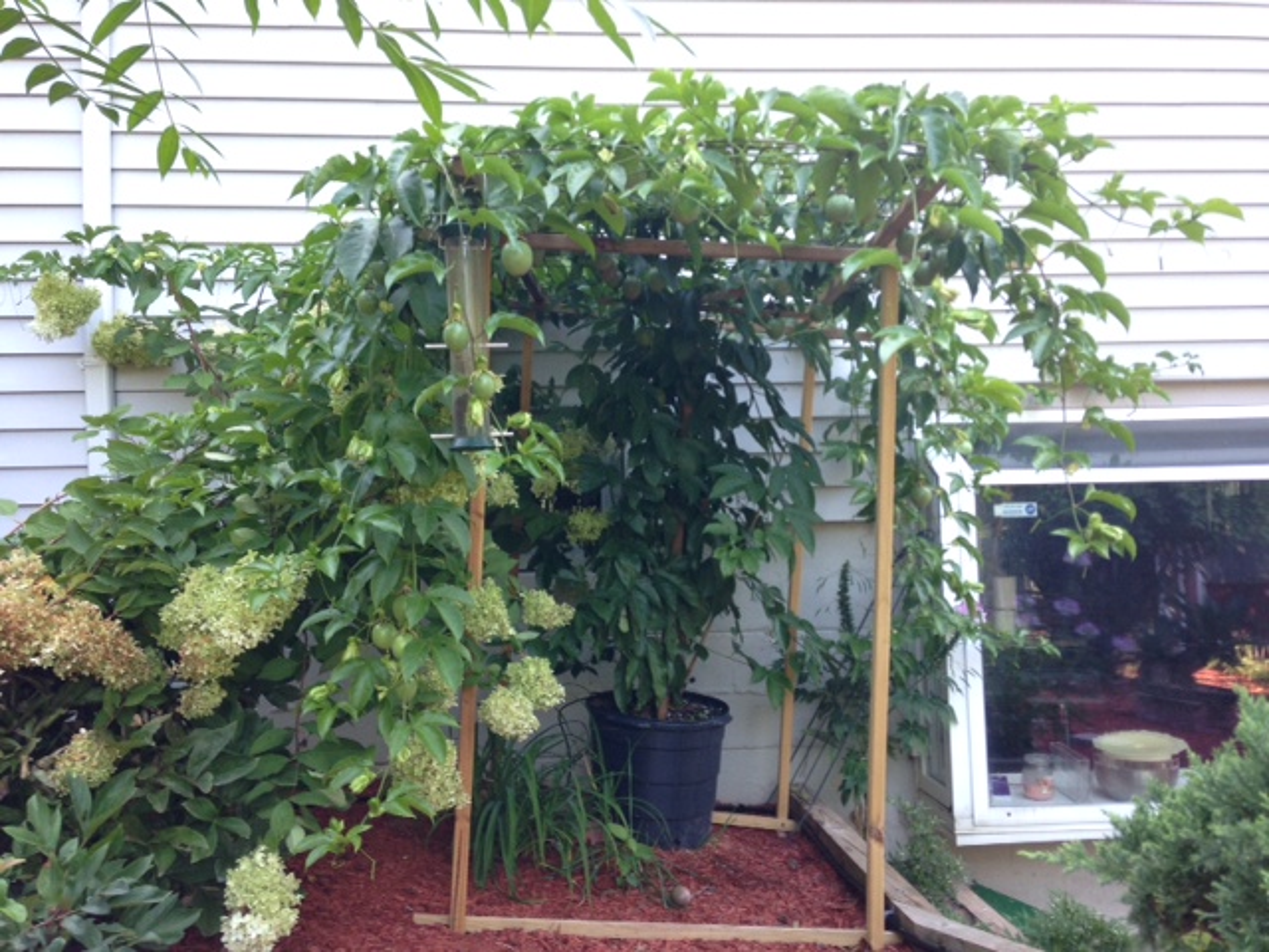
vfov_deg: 42.9
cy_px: 476
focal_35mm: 33
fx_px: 1210
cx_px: 634
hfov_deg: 55.4
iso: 64
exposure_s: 1/60
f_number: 2.4
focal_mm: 4.12
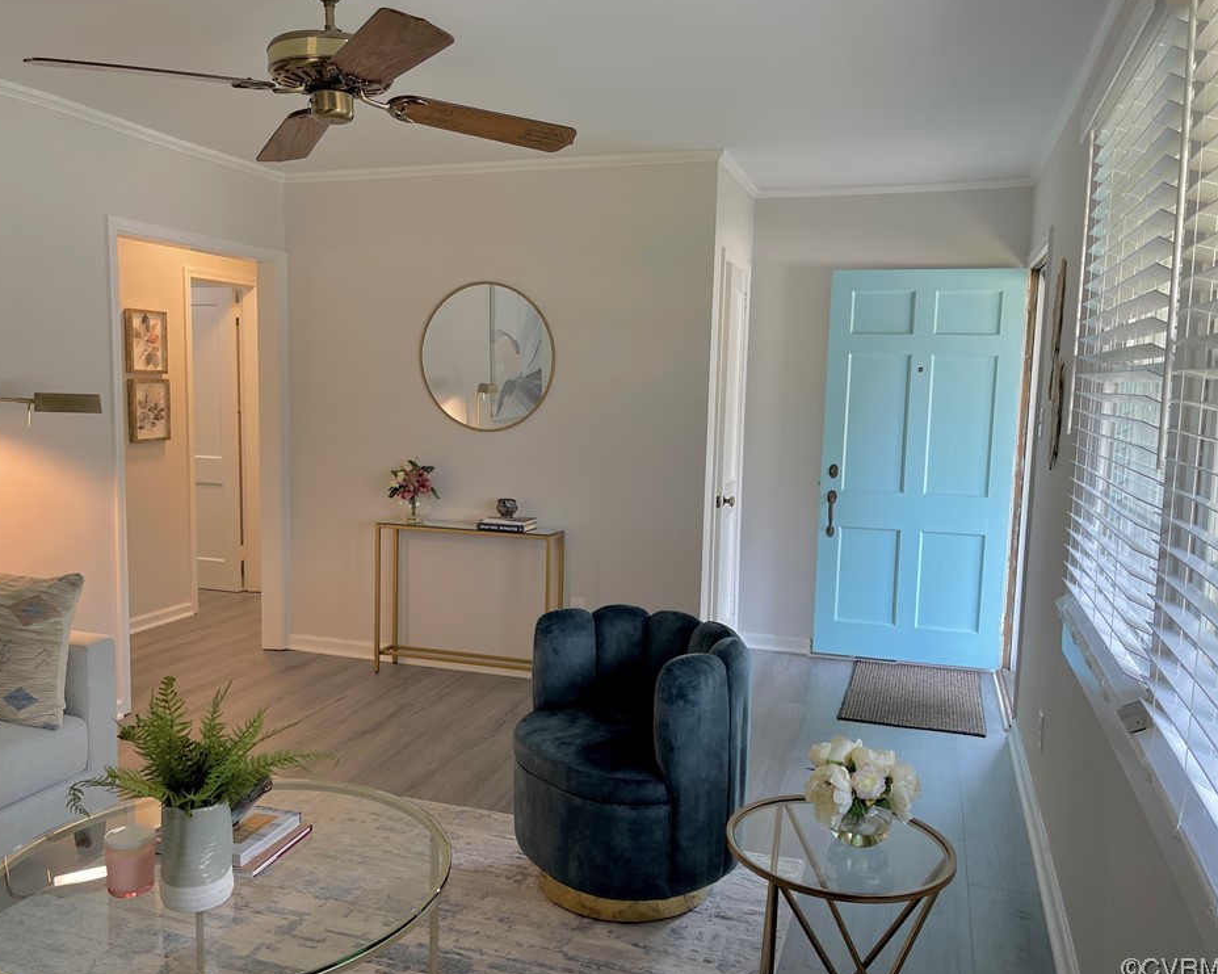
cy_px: 487
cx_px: 589
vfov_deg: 51.5
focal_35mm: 28
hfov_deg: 62.2
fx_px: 1009
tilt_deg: -7.5
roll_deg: -1.8
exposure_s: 1/120
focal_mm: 5.1
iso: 100
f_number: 1.6
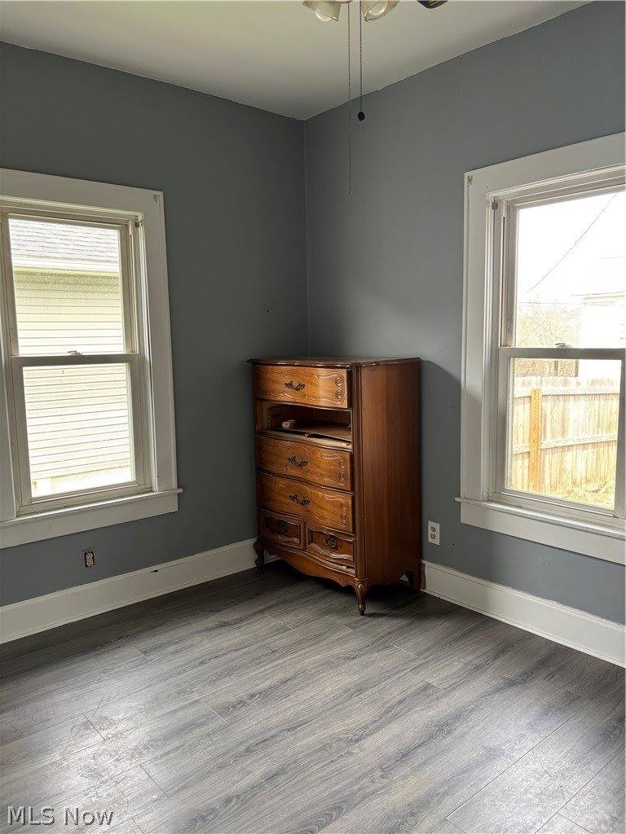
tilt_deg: -5.8
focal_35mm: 26
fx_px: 627
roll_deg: +1.0
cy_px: 417
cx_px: 313
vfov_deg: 67.3
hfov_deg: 53.1
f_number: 1.6
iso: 125
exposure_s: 1/102
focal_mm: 5.96
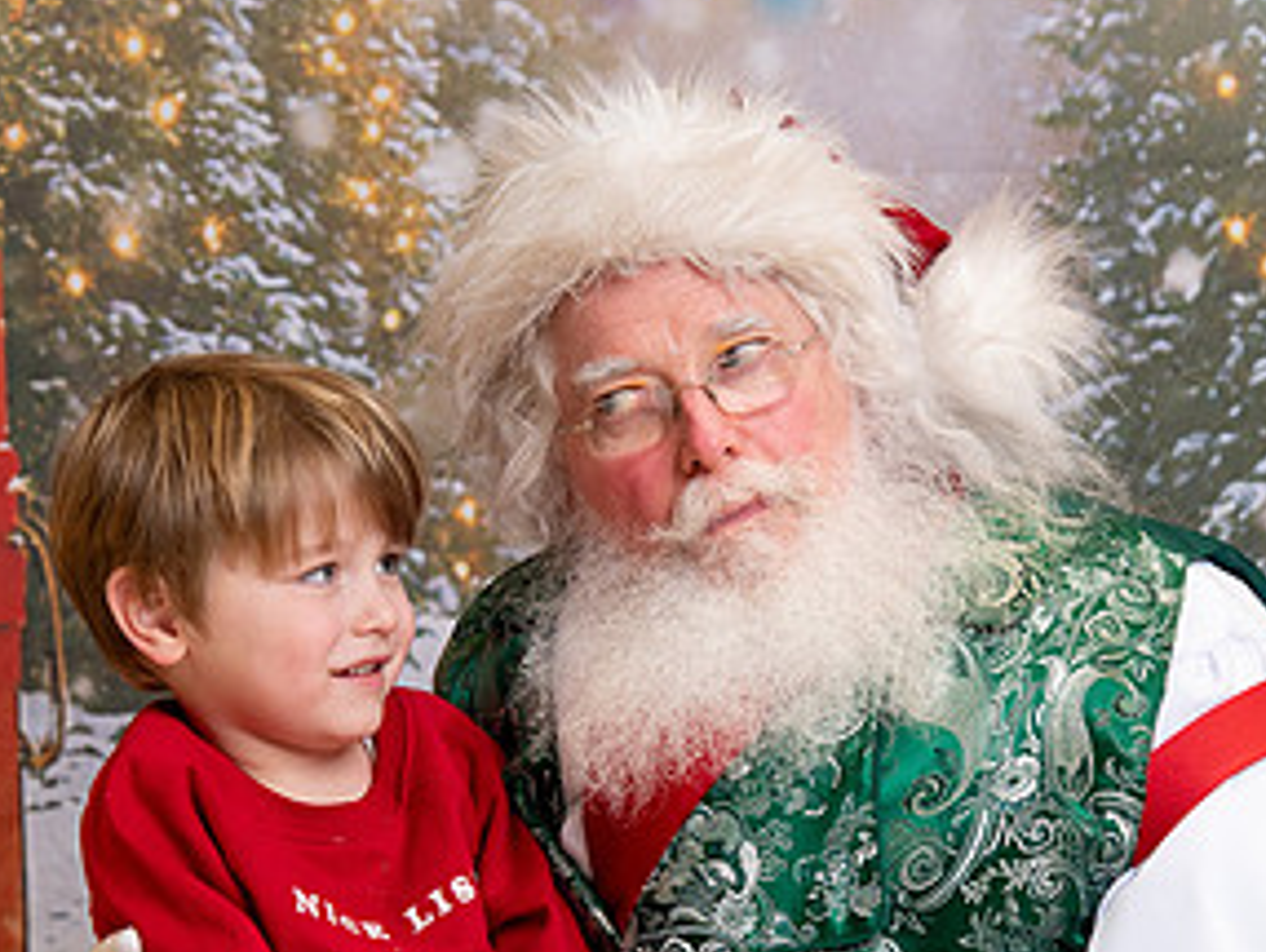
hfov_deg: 11.5
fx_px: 6296
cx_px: 465
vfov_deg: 8.6
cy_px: 660
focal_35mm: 172
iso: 1250
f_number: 4.5
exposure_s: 1/200
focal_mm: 75
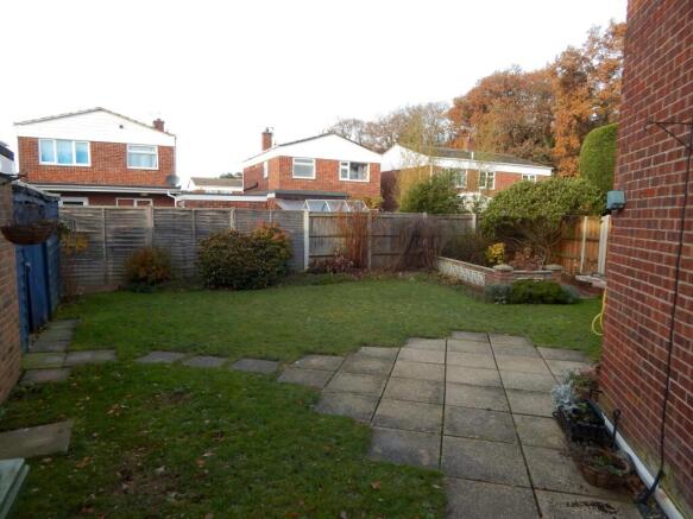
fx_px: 440
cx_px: 346
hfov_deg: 76.4
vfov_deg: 61.1
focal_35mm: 22
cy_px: 260
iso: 125
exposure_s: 1/320
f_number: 3
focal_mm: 4
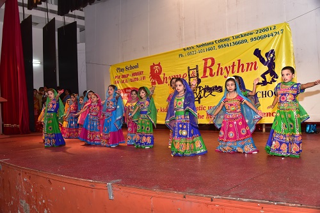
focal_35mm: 30
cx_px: 160
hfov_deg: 61.9
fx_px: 267
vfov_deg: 43.6
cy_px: 106
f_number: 6.3
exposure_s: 1/125
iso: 1600
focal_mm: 30
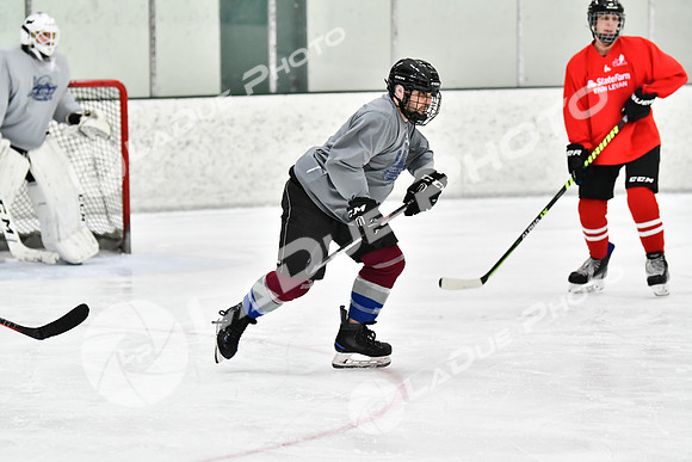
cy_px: 231
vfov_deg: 7.3
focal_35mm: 188
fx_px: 3605
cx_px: 346
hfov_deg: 11.0
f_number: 2.8
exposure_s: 1/1250
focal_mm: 125
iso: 5000
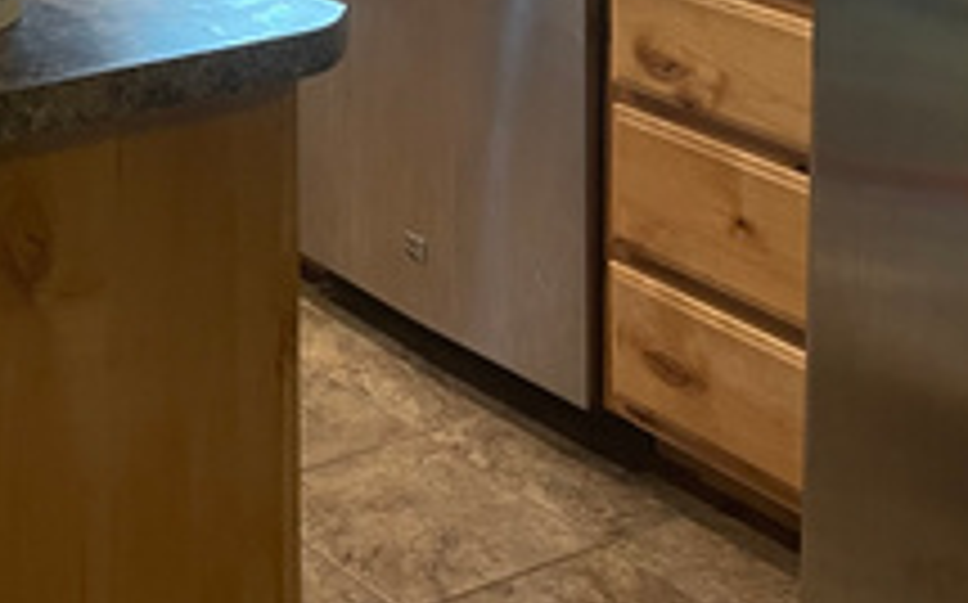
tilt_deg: -6.4
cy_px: -396
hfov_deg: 23.0
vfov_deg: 14.4
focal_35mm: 82
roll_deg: +2.3
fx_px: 2162
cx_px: -225
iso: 125
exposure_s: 1/60
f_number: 1.6
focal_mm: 5.1
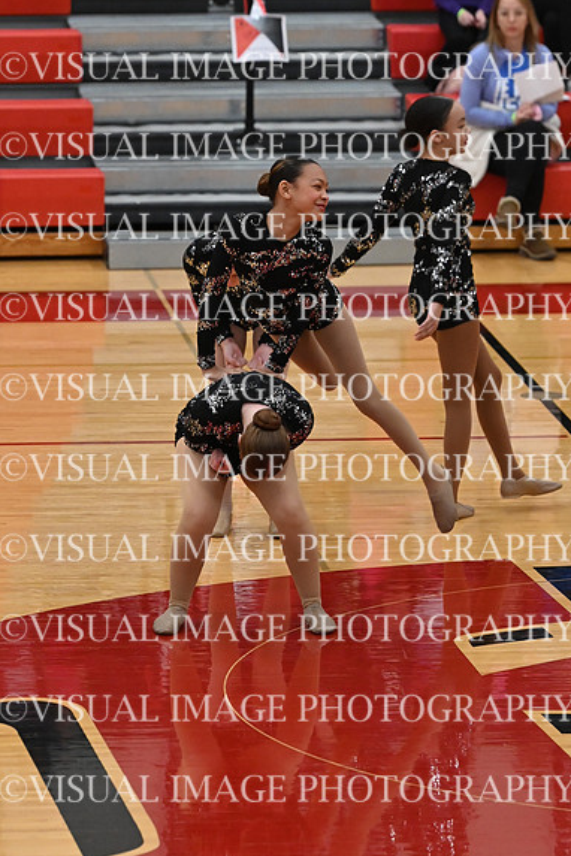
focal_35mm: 243
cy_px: 427
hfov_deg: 5.7
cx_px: 288
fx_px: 5781
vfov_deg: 8.5
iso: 5000
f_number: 4
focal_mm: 160
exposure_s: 1/400
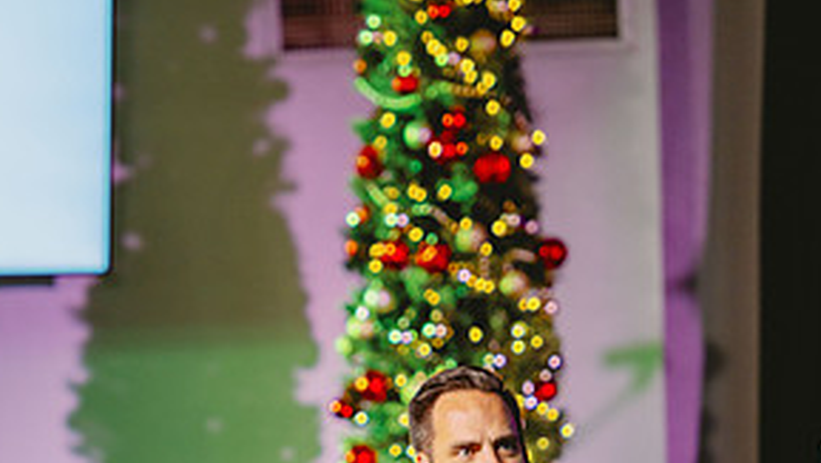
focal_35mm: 357
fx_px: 7777
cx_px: 327
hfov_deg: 6.0
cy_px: 541
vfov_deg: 3.4
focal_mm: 170
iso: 500
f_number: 2.8
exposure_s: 1/160
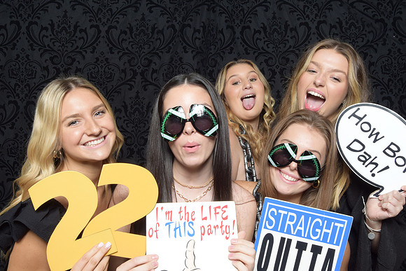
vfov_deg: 34.2
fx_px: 440
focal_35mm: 39
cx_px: 203
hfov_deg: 49.5
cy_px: 136
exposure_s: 1/60
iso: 500
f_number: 20
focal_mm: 26
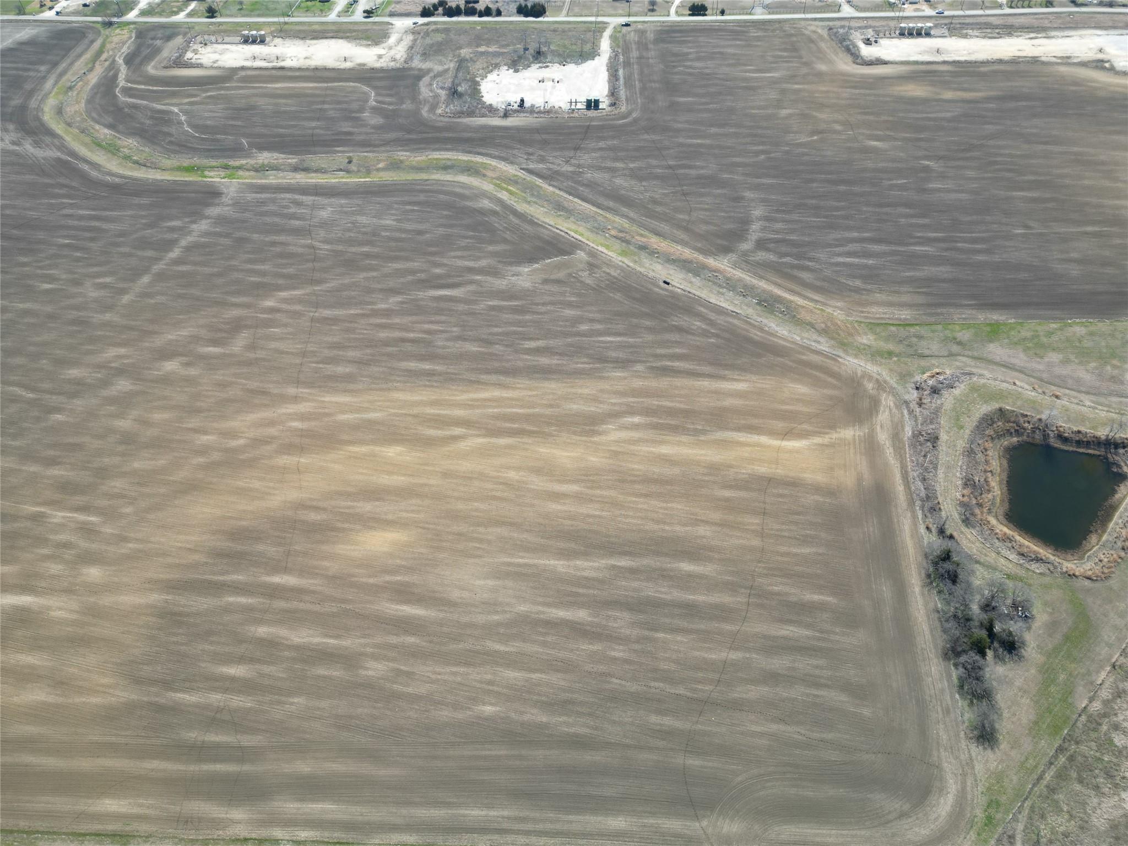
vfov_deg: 56.8
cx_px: 564
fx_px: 782
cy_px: 423
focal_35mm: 24
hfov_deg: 71.6
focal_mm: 6.72
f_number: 1.7
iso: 100
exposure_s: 1/1250
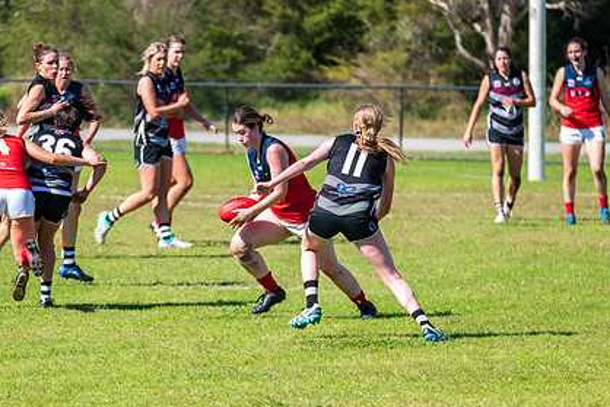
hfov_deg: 5.4
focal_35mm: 384
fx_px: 6509
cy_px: 214
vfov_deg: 3.6
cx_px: 265
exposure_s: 1/2000
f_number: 6.3
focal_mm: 260
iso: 800
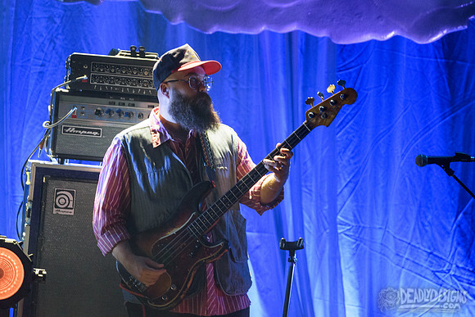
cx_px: 237
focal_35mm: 575
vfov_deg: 2.4
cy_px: 146
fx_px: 7594
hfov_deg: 3.6
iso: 2500
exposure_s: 1/125
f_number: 6
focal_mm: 500
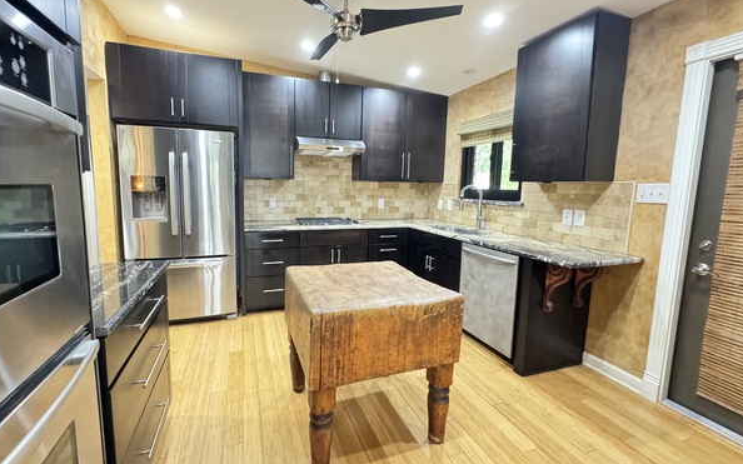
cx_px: 349
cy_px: 225
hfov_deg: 97.7
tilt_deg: -8.0
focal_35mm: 16
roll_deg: -0.7
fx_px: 324
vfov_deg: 71.2
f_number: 2.2
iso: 1000
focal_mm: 2.22
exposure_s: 1/40
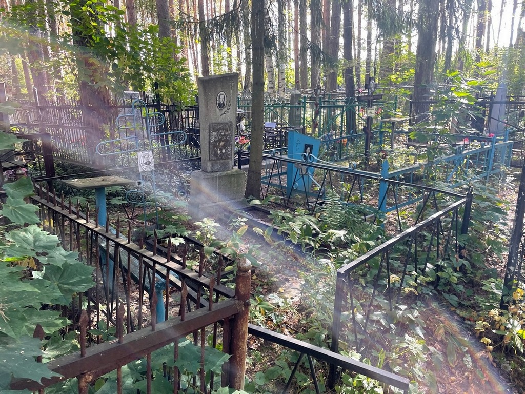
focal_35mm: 26
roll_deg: -0.5
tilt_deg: -3.7
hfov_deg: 67.3
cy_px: 197
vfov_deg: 53.1
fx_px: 394
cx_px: 262
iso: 100
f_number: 1.6
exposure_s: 1/121
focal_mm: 4.2
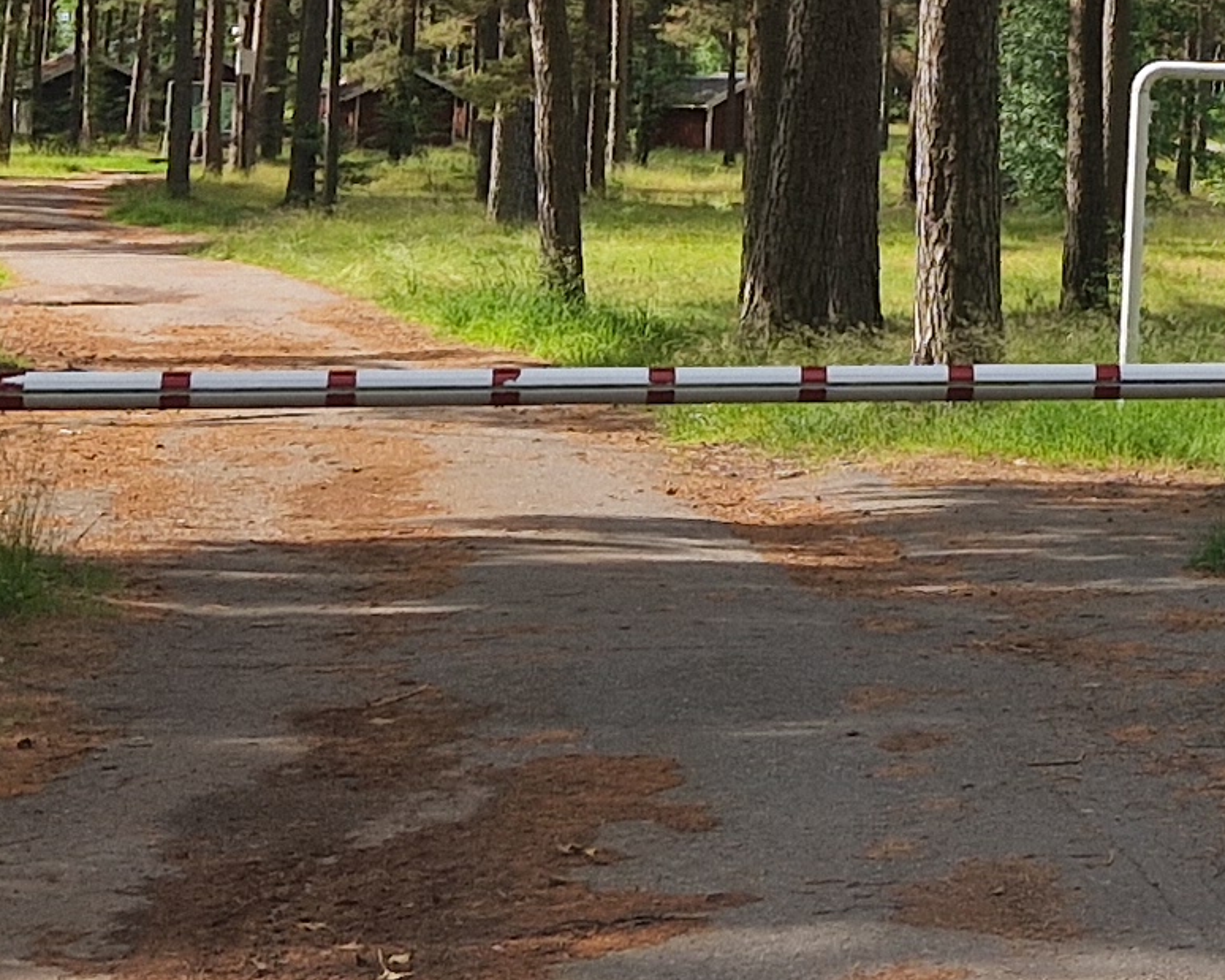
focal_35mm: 116
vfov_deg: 12.8
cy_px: -364
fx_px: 4205
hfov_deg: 15.3
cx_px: 1864
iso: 50
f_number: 1.8
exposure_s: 1/948
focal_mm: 5.4
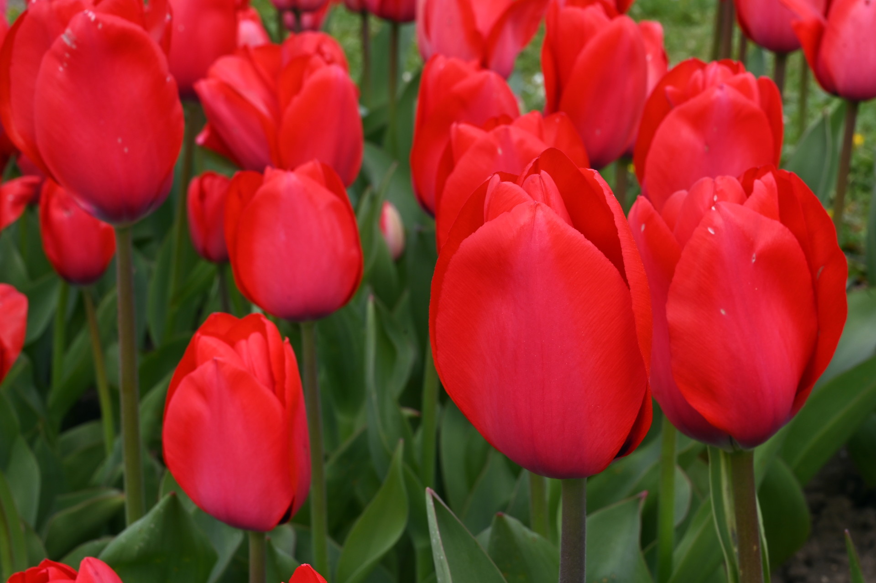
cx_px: 438
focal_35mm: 51
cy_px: 292
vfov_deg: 26.5
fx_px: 1240
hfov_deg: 38.9
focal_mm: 51
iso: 200
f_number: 16
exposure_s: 1/60
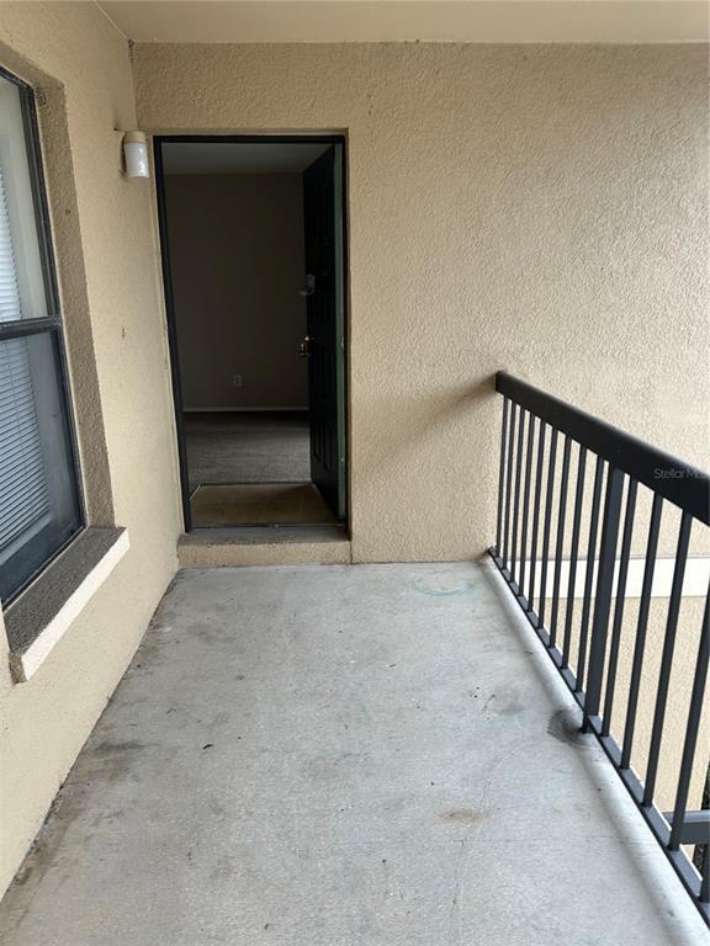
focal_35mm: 24
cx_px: 355
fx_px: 656
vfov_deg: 71.6
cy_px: 473
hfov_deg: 56.8
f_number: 1.78
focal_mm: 6.86
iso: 64
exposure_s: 1/214
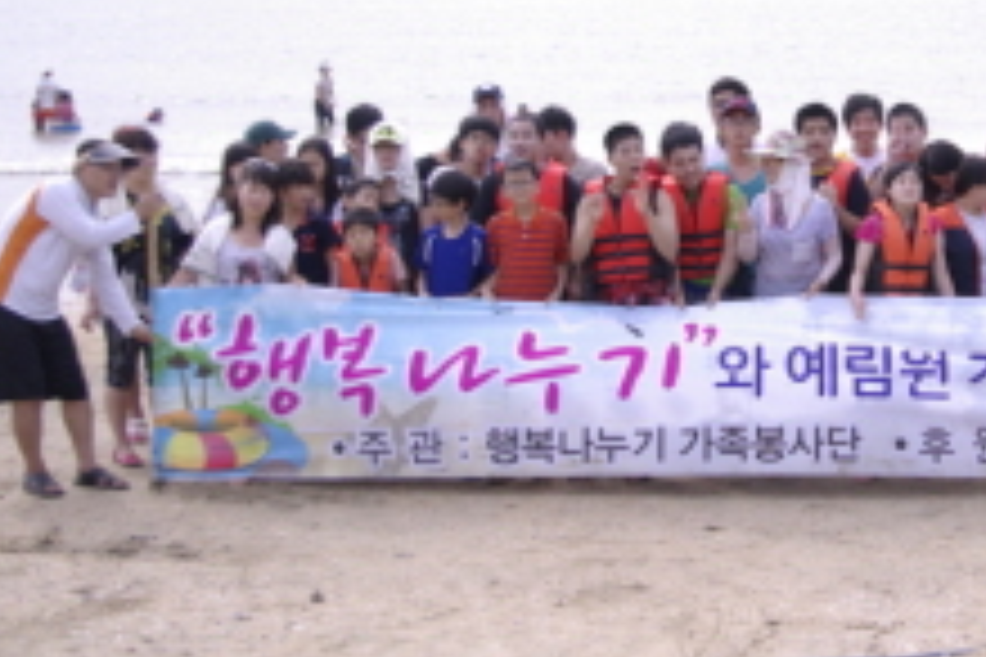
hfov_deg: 22.3
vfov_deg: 15.3
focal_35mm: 89
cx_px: 900
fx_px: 2437
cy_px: 162
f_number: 4.5
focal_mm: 26
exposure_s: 1/400
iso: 100
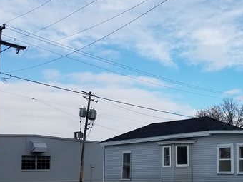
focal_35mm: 49
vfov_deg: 29.1
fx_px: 344
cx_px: 222
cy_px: 143
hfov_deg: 36.4
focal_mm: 4.2
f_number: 1.7
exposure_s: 1/2464
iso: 40
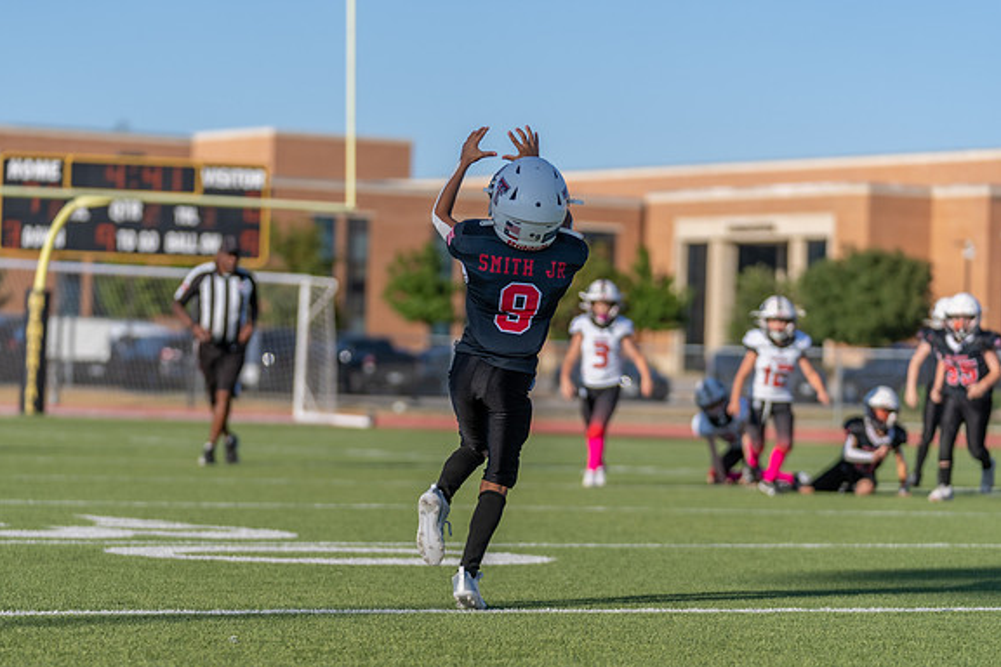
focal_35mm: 149
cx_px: 463
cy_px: 408
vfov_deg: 9.2
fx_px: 4143
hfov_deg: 13.8
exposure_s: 1/2000
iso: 100
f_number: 2.8
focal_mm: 120
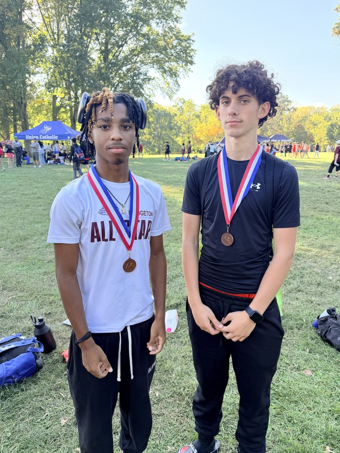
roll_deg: -1.0
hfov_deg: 54.9
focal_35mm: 25
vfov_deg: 69.4
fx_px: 327
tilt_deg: -14.5
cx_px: 168
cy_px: 235
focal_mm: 6.76
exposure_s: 1/416
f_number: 1.78
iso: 100
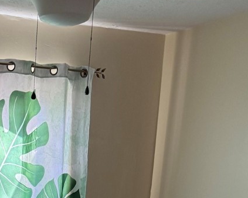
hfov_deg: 21.4
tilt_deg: -18.4
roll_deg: -2.0
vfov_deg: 14.9
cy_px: 390
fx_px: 624
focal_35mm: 85
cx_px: -19
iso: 200
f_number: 1.78
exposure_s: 1/120
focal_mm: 6.76
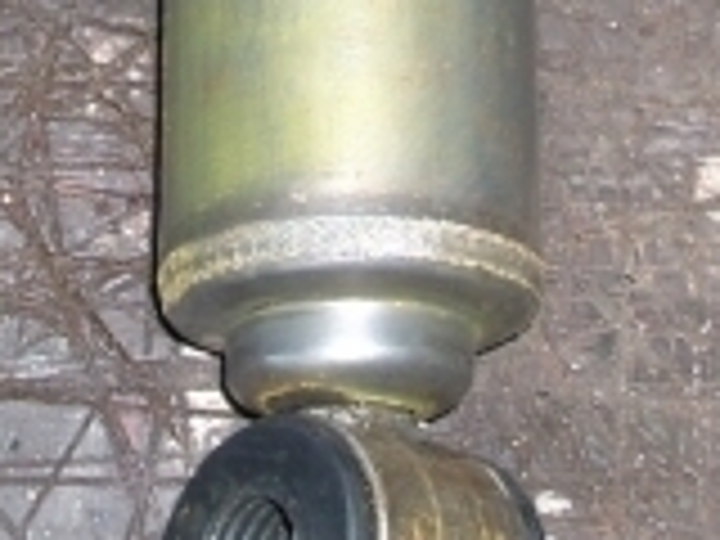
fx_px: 3619
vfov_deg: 8.3
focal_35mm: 174
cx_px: 351
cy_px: -353
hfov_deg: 11.4
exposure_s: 1/60
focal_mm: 6.2
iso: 64
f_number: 2.8
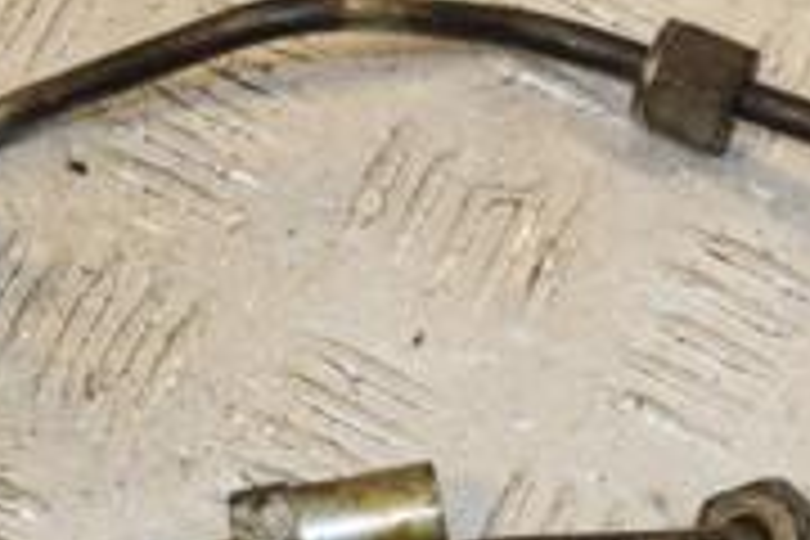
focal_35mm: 160
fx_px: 3600
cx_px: 414
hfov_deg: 12.8
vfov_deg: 8.5
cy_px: 590
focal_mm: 32
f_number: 9
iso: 800
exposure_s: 1/200
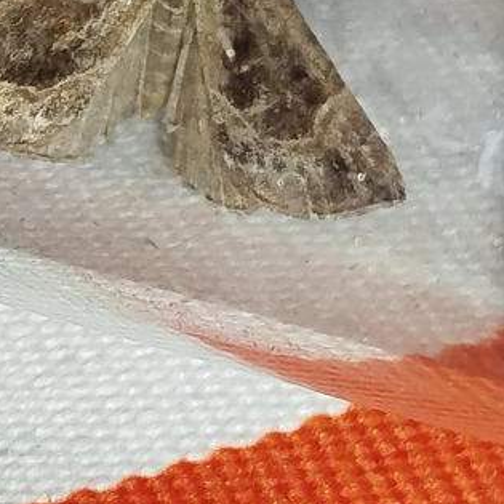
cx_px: 96
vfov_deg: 12.3
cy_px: 146
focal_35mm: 142
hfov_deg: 12.2
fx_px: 2339
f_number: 1.7
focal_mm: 5.31
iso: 80
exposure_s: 1/50
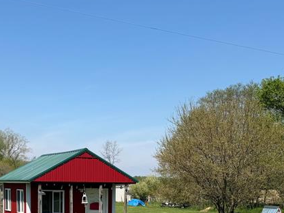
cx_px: 129
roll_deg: -1.4
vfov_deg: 23.3
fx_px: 484
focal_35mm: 59
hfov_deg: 32.7
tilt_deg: -5.2
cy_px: 231
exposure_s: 1/4975
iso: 80
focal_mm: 6.76
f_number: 1.78
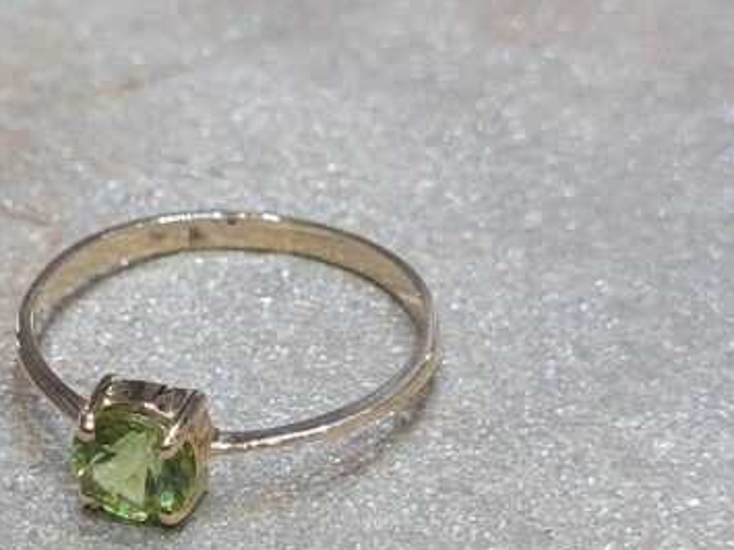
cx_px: 186
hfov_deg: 41.7
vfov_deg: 32.4
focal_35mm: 44
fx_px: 933
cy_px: 397
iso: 80
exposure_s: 1/100
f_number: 1.8
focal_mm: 5.4
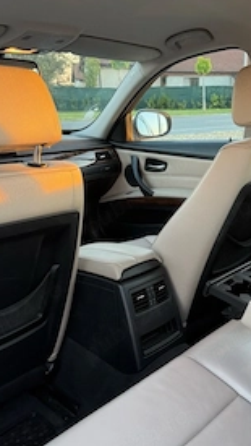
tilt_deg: -14.1
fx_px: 449
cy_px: 216
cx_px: 168
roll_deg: -0.3
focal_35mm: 38
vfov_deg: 52.8
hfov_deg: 31.0
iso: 160
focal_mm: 6.76
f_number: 1.78
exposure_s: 1/121
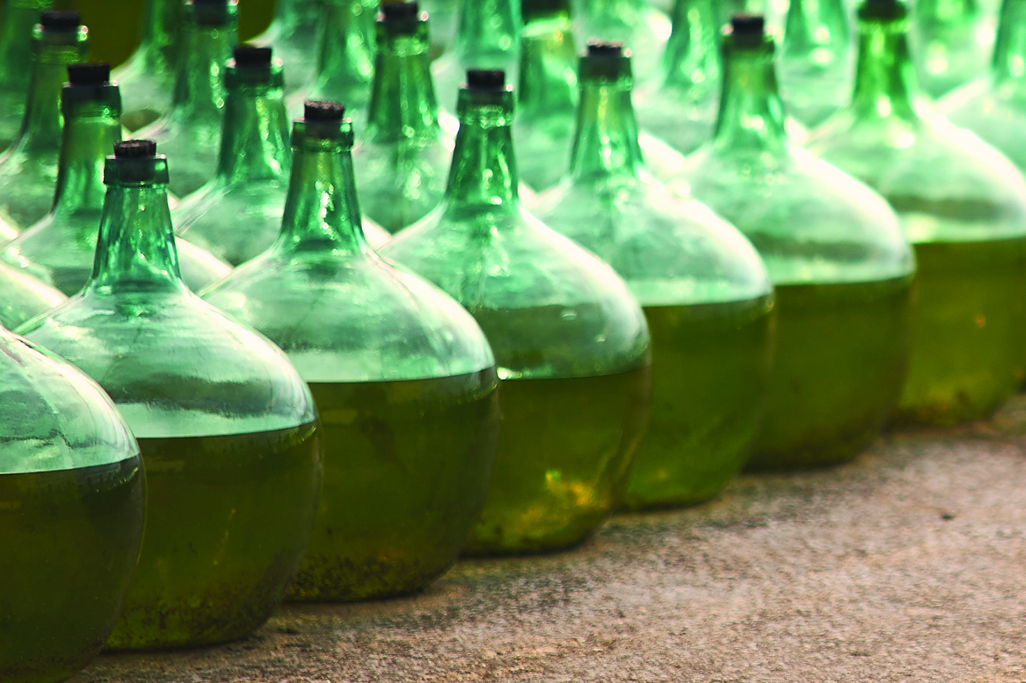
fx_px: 13585
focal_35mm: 477
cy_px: 131
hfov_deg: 4.3
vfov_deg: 2.9
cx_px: 1174
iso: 100
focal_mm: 200
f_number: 2.8
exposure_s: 1/800
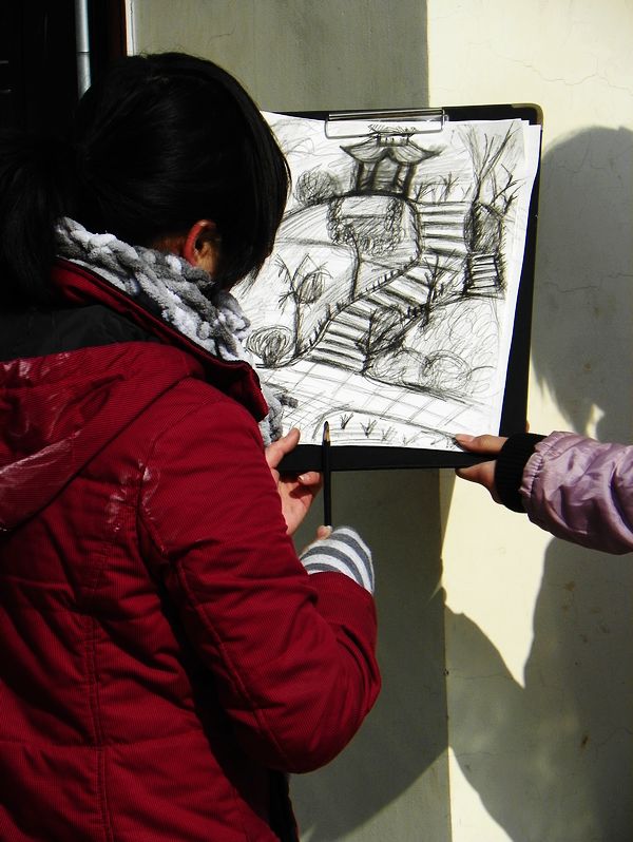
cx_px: 316
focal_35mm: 238
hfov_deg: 6.3
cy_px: 421
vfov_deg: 8.3
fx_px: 5794
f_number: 4.5
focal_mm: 42.3
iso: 100
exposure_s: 1/1250
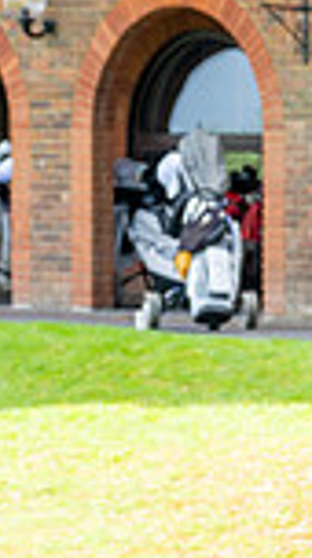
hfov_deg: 4.9
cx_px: 1071
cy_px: 407
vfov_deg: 9.3
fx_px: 3427
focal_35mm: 232
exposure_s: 1/200
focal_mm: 54
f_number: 5.6
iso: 200
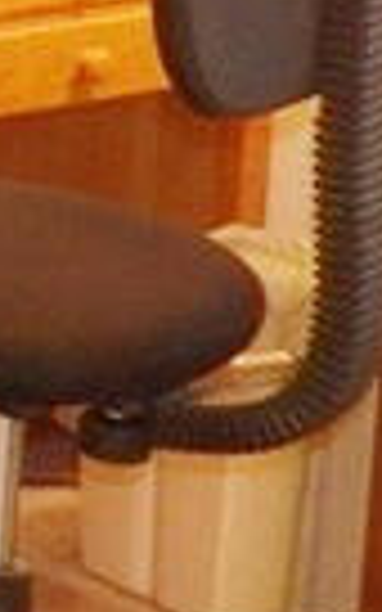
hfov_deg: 4.0
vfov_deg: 7.5
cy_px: -378
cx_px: -1802
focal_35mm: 272
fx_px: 4531
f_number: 2.8
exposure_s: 1/30
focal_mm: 6.3
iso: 400
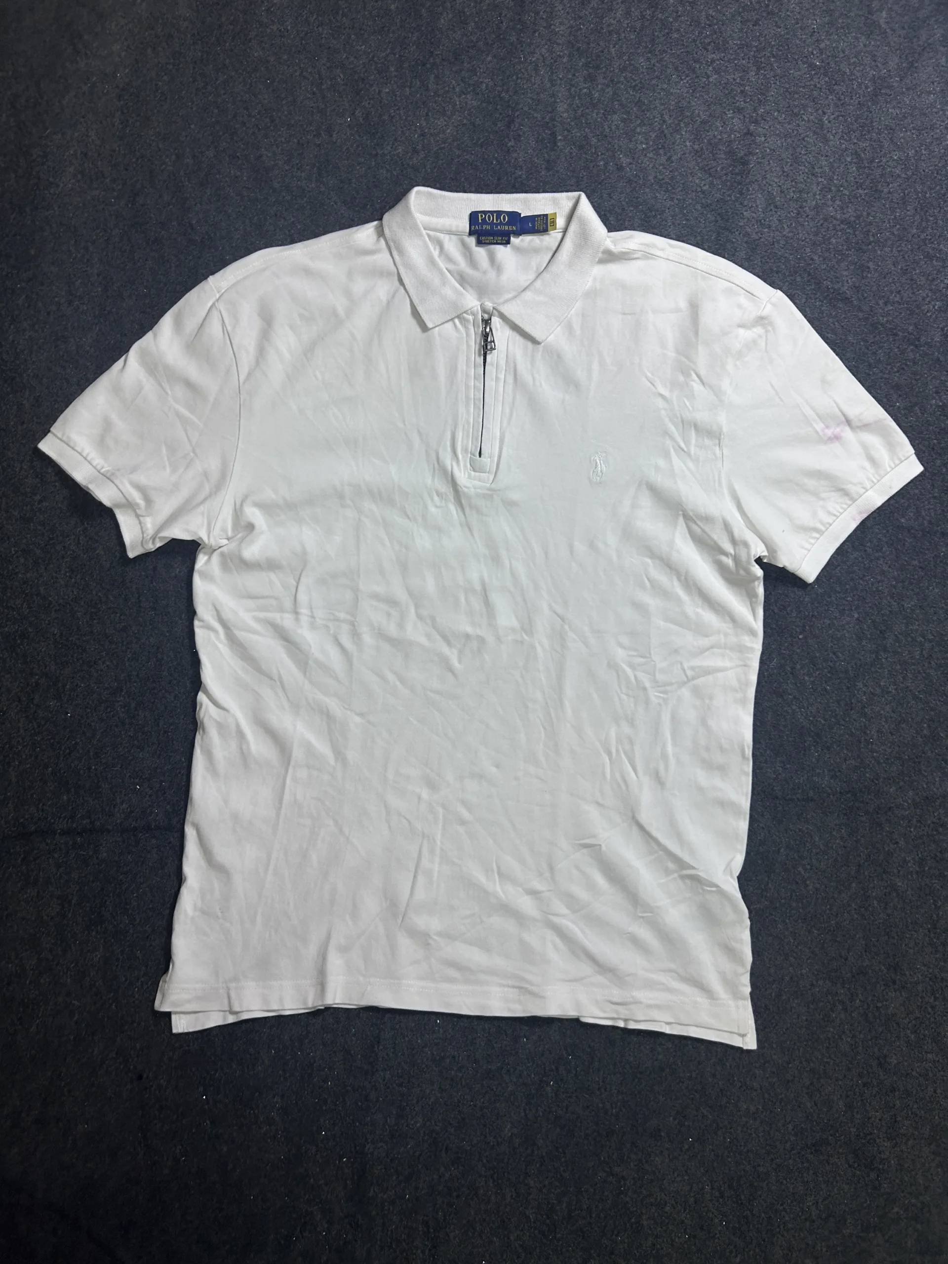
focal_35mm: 26
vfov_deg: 67.3
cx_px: 474
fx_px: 949
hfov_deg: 53.1
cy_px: 632
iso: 80
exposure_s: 1/100
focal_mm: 5.7
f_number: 1.5
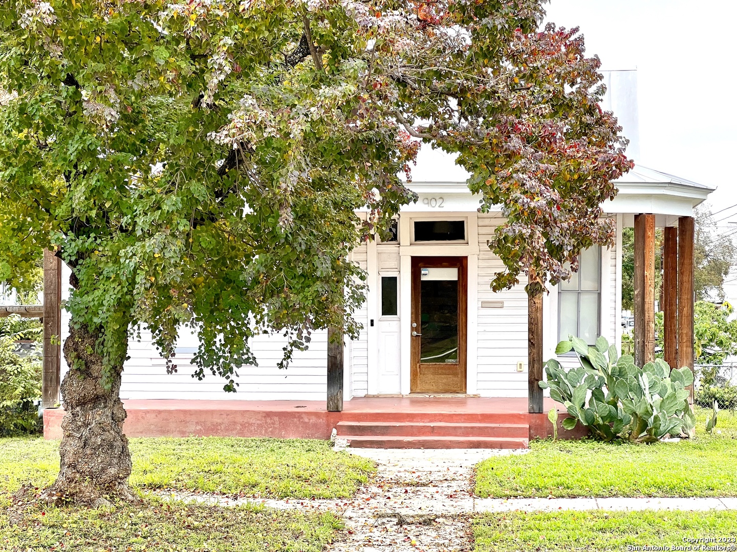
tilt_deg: +1.0
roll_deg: -0.1
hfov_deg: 25.3
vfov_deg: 19.1
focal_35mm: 77
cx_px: 368
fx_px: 1639
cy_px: 276
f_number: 2.8
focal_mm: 9
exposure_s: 1/99
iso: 50
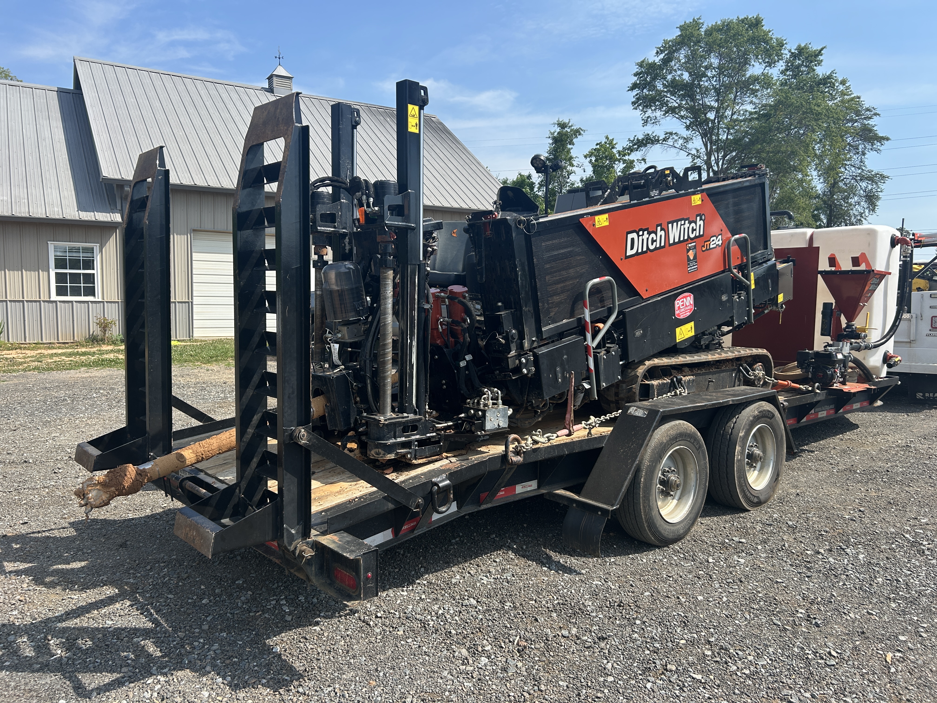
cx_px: 468
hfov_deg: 67.3
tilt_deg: -6.4
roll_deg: -1.2
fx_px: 704
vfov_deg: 53.1
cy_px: 352
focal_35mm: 26
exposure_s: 1/2457
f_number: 1.5
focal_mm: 5.7
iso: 50
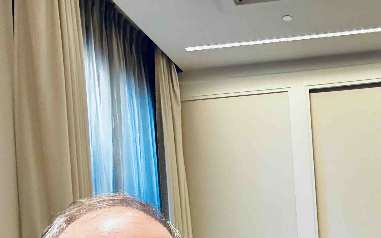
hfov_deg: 38.4
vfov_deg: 24.1
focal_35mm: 49
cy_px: 280
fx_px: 509
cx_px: 339
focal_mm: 2.69
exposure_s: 1/50
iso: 250
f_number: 1.9
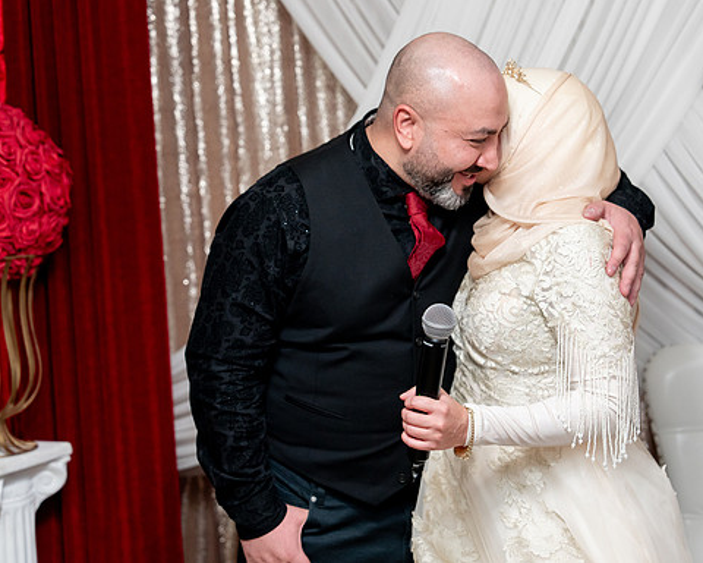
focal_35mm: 68
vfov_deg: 22.5
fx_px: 1415
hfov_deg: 27.9
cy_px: 281
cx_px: 394
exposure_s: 1/160
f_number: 2.8
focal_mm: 60
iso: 1600
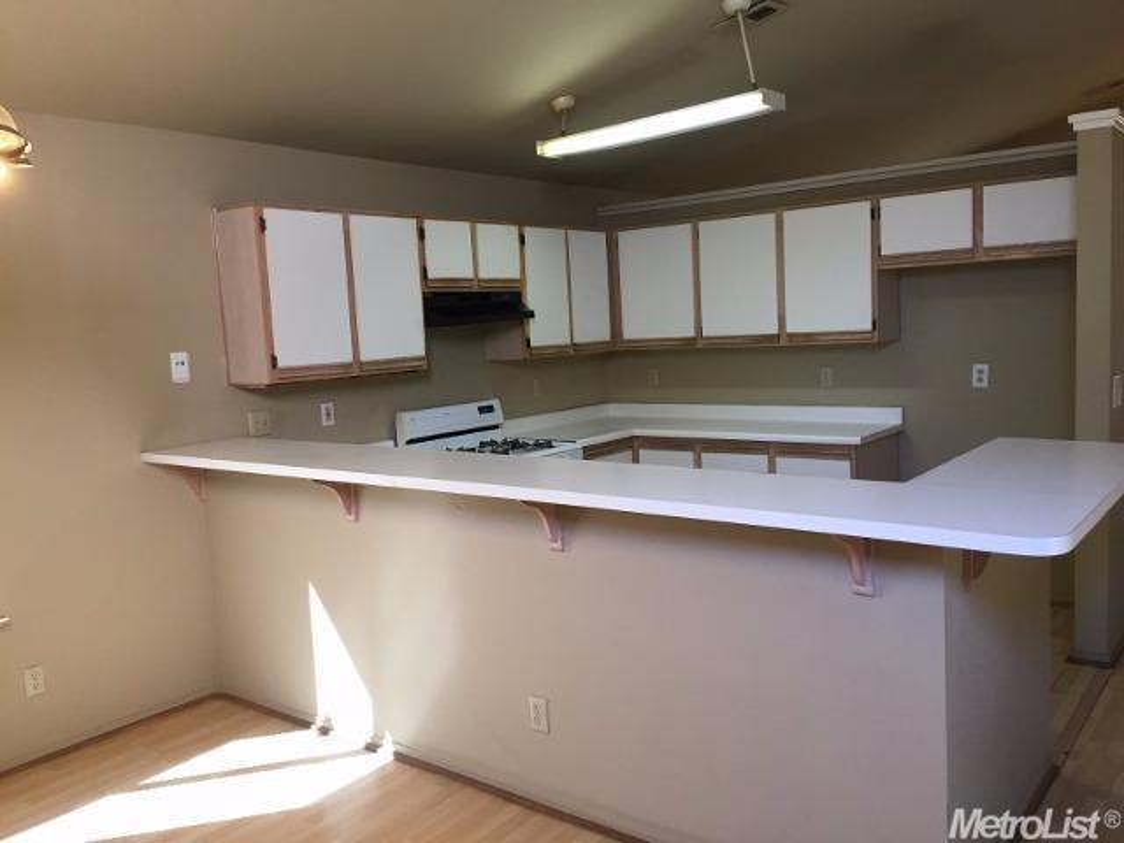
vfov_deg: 48.2
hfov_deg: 61.7
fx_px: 942
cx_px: 562
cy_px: 422
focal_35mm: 29
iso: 50
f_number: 2.2
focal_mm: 4.15
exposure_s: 1/30
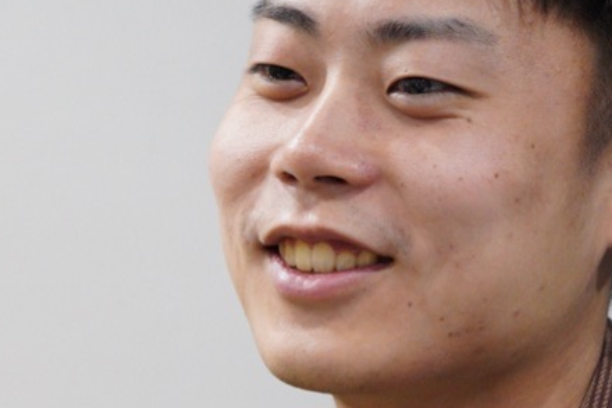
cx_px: 398
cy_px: 300
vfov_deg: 3.8
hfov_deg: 5.6
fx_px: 6219
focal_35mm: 366
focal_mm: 77
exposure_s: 1/160
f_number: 4
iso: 2000
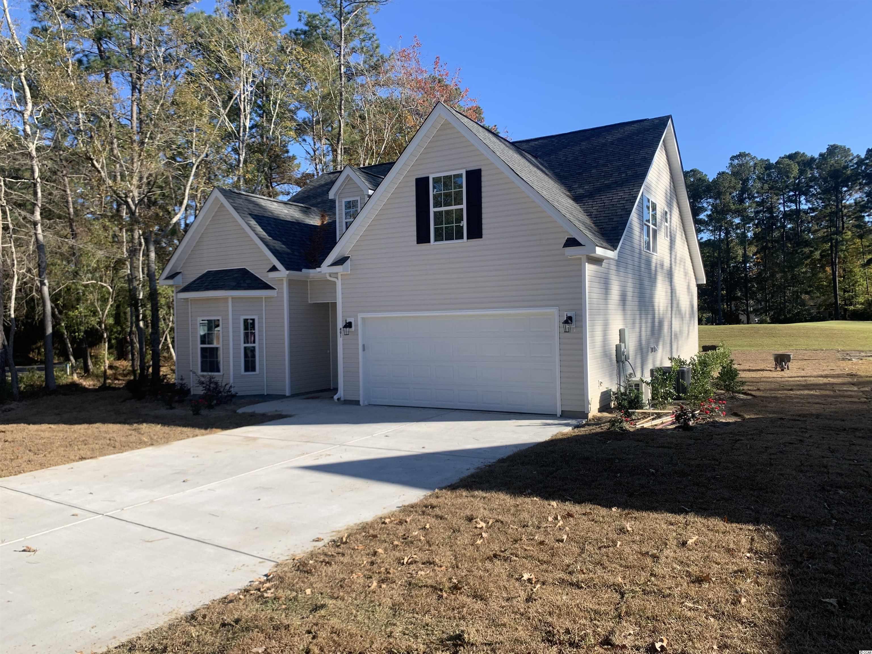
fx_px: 655
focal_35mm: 26
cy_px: 327
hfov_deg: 67.3
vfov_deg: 53.1
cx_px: 436
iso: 25
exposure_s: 1/1350
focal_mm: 4.25
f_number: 1.8
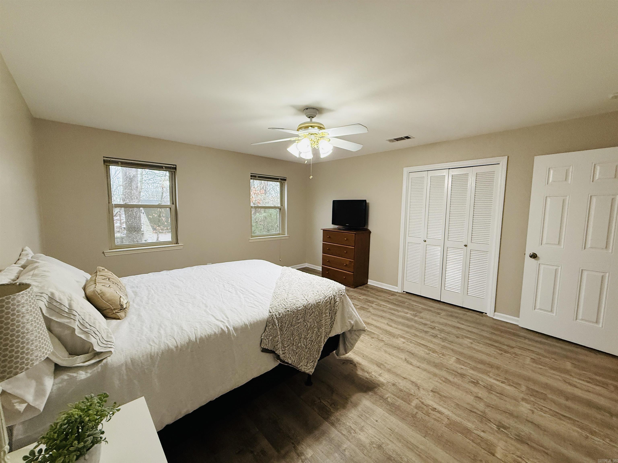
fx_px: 250
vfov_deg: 85.7
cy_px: 232
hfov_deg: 102.1
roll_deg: -0.6
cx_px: 309
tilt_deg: -5.0
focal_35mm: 14
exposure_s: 1/120
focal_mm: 2.22
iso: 320
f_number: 2.2
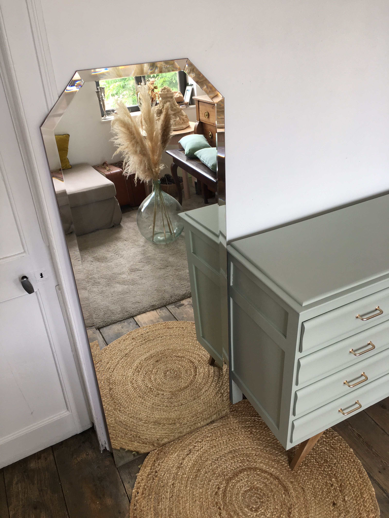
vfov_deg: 61.7
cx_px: 194
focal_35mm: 29
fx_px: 435
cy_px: 259
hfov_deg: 48.2
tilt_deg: -31.8
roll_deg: -0.1
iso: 25
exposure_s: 1/50
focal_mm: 4.15
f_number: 2.2
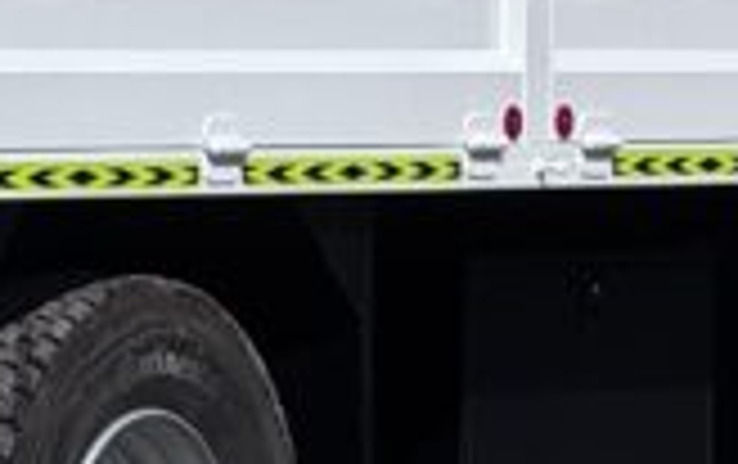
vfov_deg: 2.6
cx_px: -122
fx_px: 10252
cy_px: -135
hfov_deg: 4.1
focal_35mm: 509
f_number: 2.8
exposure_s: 1/2481
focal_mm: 9
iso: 25
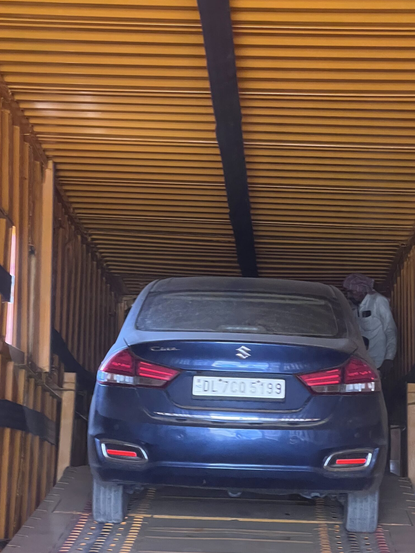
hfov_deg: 14.9
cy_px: 296
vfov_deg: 19.8
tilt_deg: +9.0
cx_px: 264
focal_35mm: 99
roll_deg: +2.7
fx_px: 1583
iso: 400
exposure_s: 1/60
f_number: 2.8
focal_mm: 9
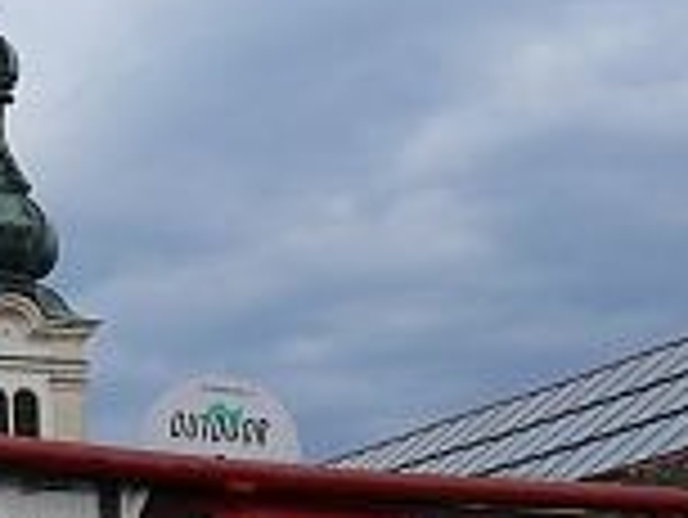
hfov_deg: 13.1
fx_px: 2924
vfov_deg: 10.0
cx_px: -130
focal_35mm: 147
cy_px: 482
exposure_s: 1/500
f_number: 6.3
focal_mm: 9.1
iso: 100
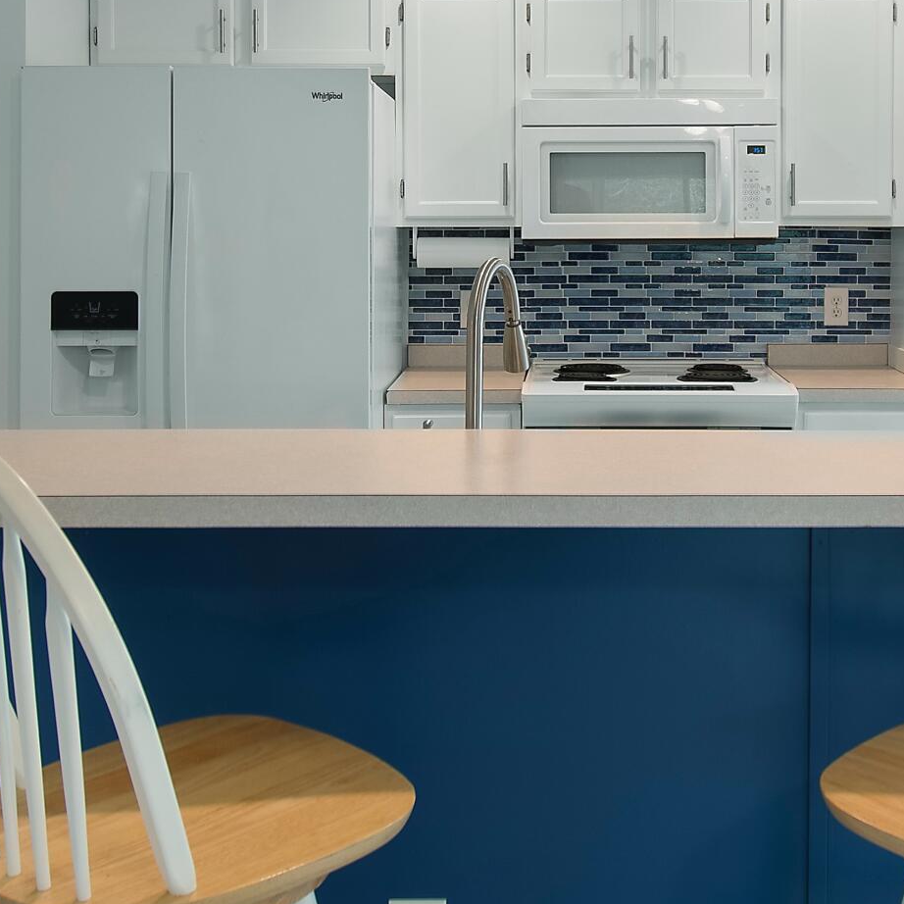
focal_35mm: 47
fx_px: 1389
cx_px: 578
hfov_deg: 35.8
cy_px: 246
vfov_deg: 35.4
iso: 100
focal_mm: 11.5
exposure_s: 1/10
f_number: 4.8
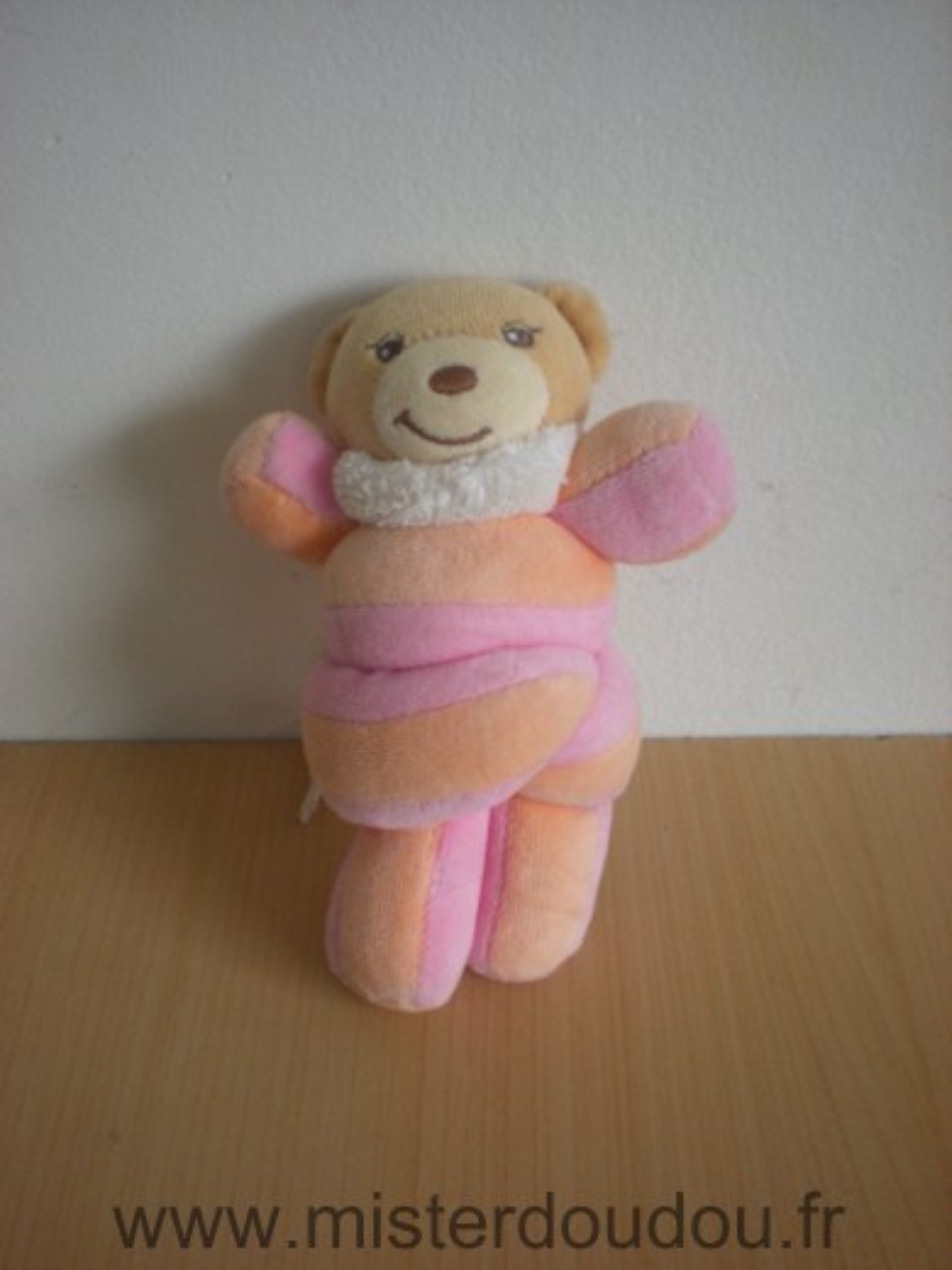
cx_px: 476
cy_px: 635
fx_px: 1393
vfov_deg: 49.0
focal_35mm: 38
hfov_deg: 37.7
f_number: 3.1
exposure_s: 1/61.4
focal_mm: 6.3
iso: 178
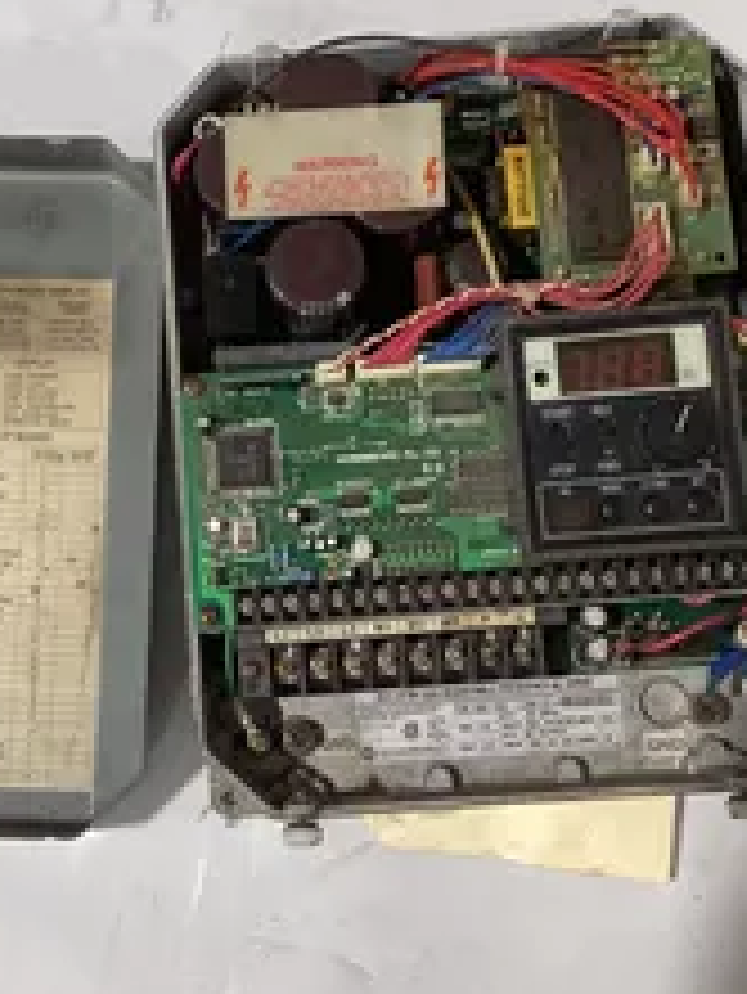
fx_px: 1610
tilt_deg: -79.7
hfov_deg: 25.9
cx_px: 230
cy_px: 481
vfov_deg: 34.3
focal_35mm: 56
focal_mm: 3.3
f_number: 2.4
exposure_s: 1/25
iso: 320
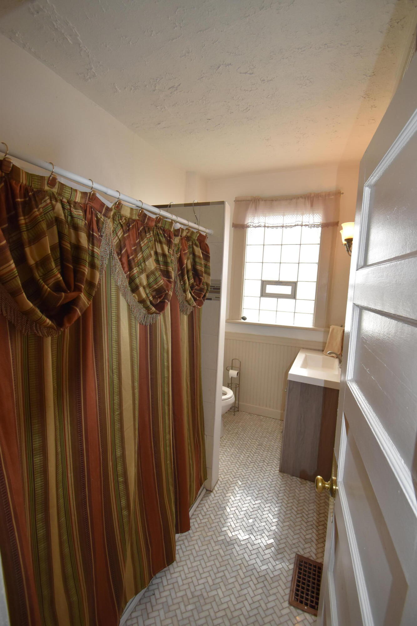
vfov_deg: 100.4
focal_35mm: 15
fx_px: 261
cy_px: 313
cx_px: 208
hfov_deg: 77.3
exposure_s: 1/200
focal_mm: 10
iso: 560
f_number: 5
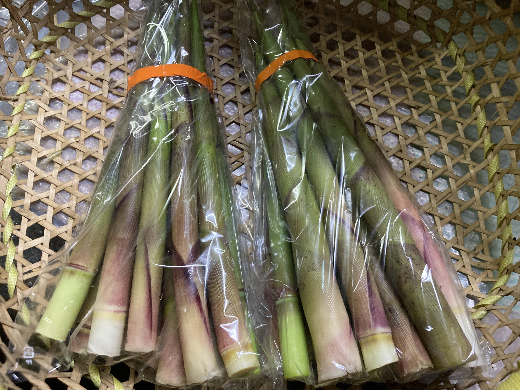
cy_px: 195
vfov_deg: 49.7
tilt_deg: -65.5
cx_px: 260
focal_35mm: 28
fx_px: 421
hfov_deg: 63.4
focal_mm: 3.99
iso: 320
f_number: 1.8
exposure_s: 1/50
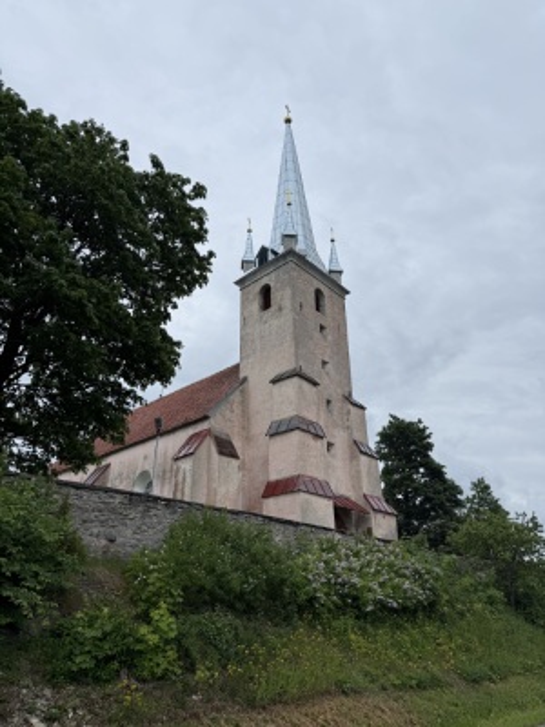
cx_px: 272
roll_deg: +0.1
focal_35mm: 24
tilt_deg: +26.9
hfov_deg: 56.8
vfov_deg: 71.6
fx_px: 504
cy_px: 364
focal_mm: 6.76
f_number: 1.78
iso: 80
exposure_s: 1/1585
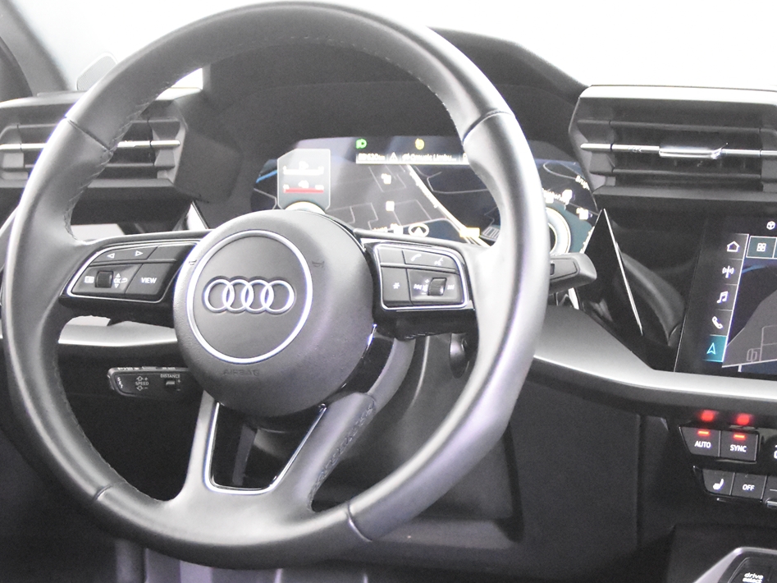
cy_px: 444
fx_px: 1706
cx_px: 435
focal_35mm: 76
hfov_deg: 25.6
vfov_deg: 19.2
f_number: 3.2
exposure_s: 1/40
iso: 12800
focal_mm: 26
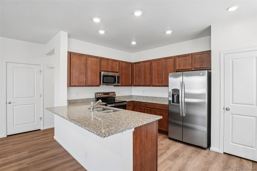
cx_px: 128
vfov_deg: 72.0
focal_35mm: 16
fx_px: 118
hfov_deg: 95.0
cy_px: 86
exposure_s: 1/30
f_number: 8
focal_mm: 11
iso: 250
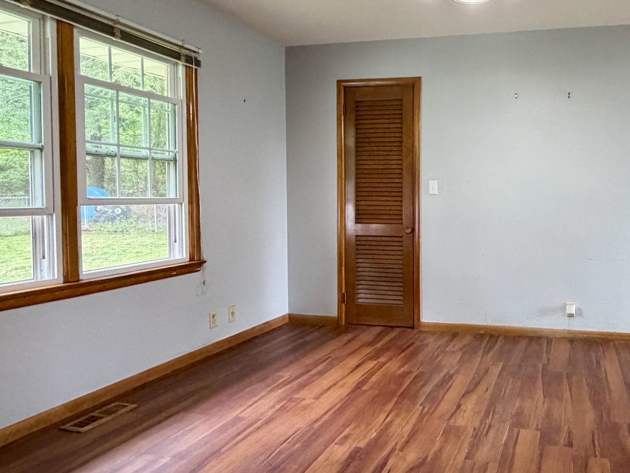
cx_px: 488
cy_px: 195
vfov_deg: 60.7
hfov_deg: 70.1
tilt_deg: +0.4
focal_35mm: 22
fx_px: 400
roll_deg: +2.5
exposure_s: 1/115
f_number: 2.2
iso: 320
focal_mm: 2.22
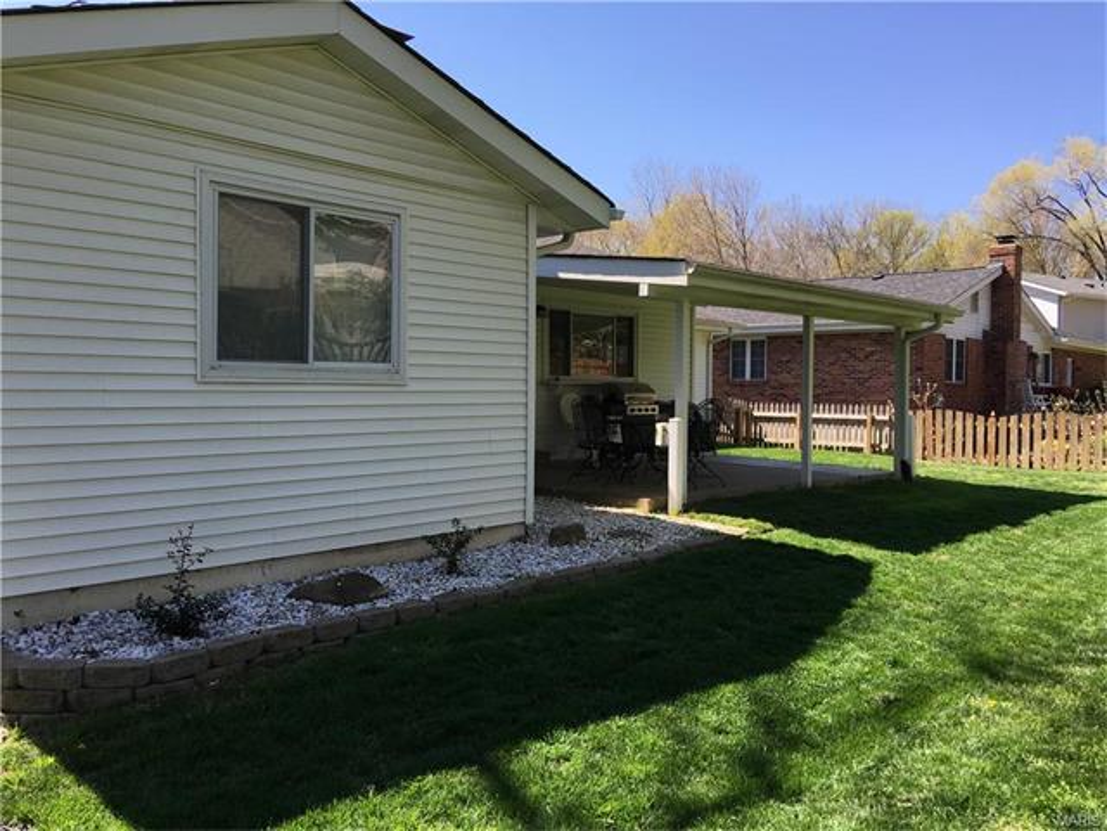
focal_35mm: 29
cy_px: 416
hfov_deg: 61.7
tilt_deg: -0.2
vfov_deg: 48.2
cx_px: 554
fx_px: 927
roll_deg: -1.0
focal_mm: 4.15
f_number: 2.2
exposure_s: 1/725
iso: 25
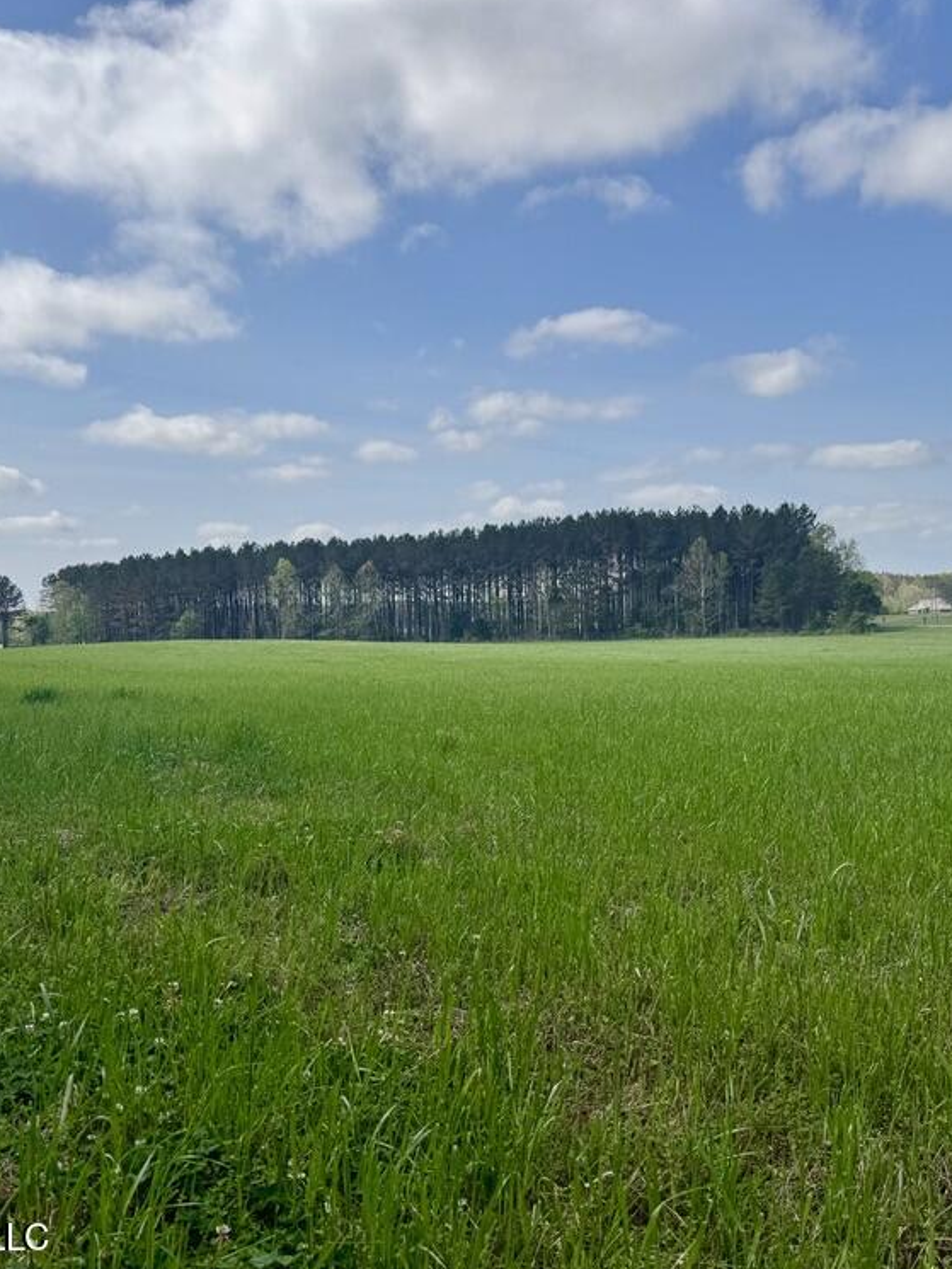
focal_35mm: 33
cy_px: 642
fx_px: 1210
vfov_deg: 55.3
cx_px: 536
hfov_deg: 42.9
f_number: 1.78
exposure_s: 1/5814
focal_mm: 6.76
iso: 80
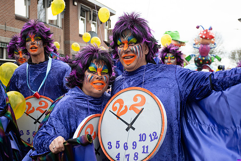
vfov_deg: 23.8
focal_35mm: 57
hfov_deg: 35.0
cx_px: 120
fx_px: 382
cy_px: 80
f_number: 4.2
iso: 400
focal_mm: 38
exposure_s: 1/1000
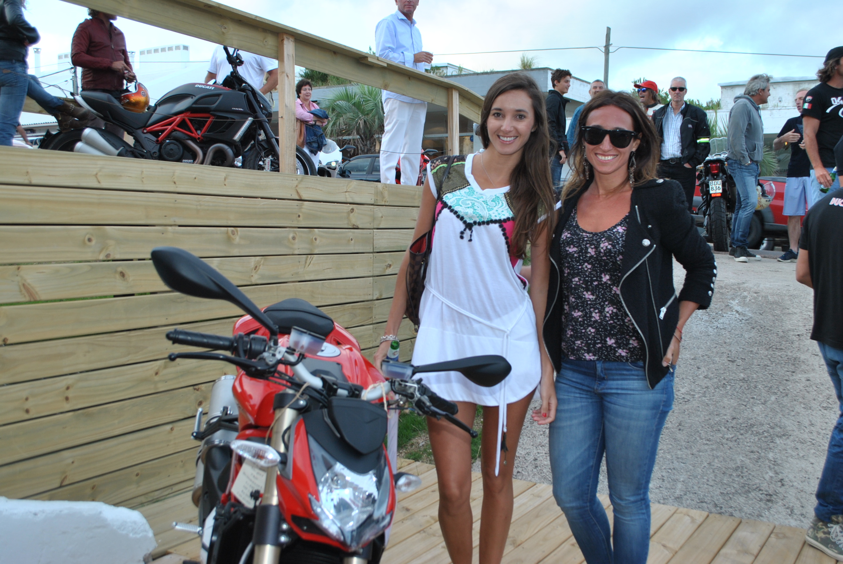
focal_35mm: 39
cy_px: 282
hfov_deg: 49.5
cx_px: 422
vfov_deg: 34.3
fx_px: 914
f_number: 5.6
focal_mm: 26
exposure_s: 1/80
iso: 200
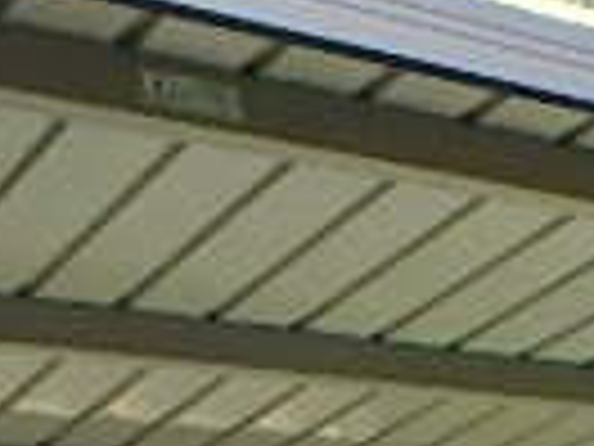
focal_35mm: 102
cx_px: 684
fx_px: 1750
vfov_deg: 12.1
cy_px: 1018
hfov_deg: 18.4
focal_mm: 3.7
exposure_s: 1/500
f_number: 3.5
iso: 125
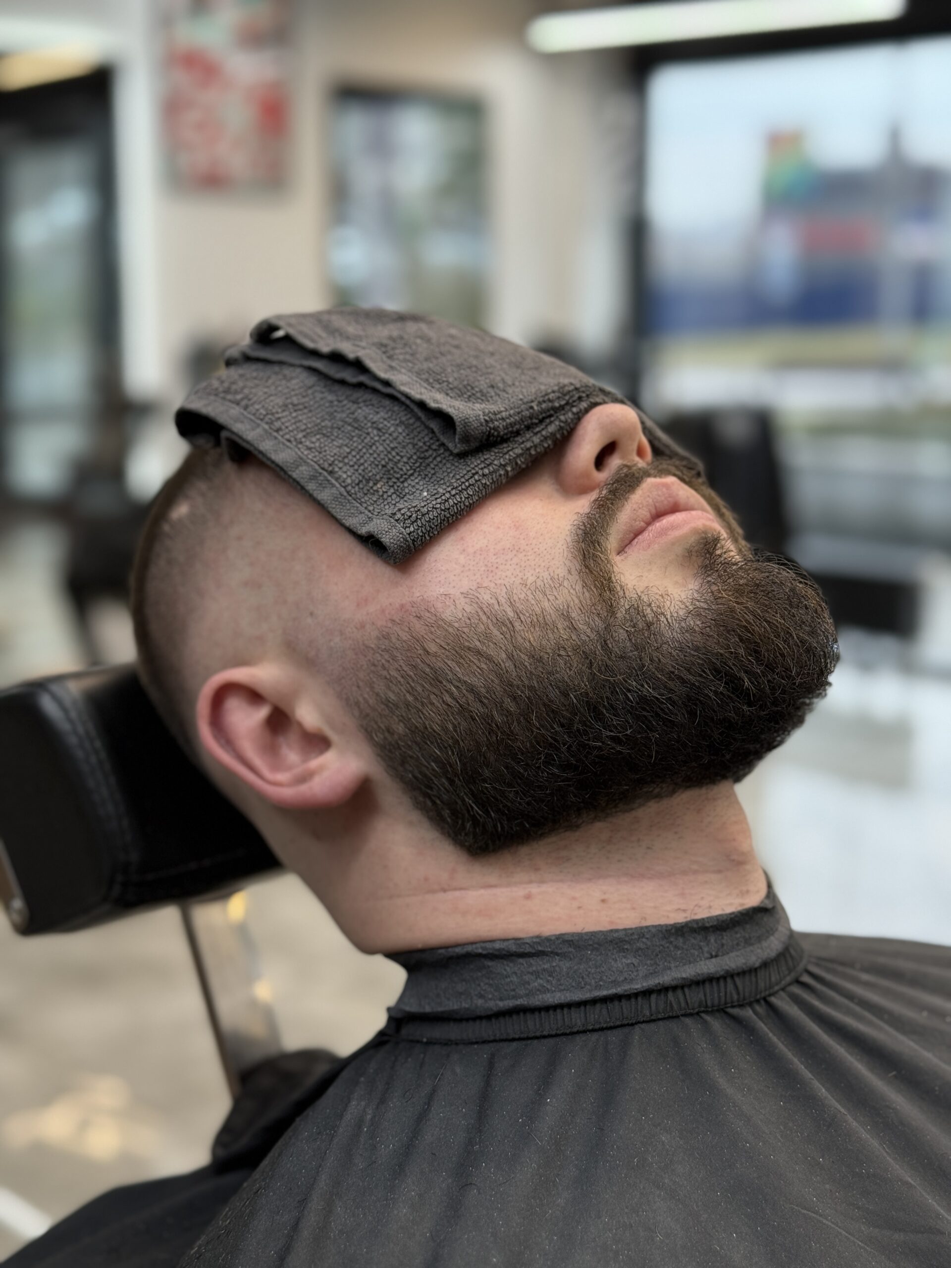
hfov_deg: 30.3
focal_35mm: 48
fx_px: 1758
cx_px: 476
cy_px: 634
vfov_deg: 39.7
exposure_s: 1/60
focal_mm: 6.76
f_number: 1.78
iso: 100
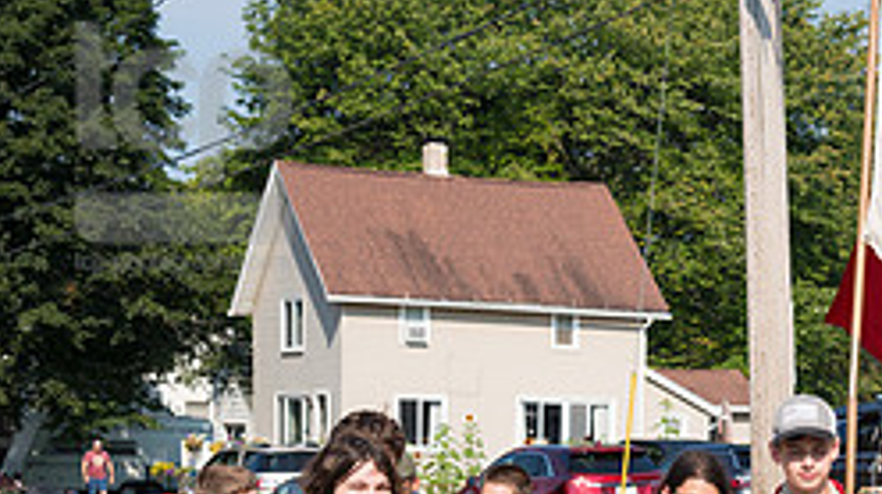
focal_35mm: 108
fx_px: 2524
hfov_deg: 19.6
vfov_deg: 10.9
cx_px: 690
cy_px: 638
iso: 320
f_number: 6.3
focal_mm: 44
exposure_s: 1/800
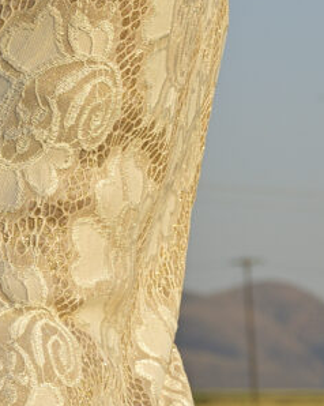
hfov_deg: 5.8
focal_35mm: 267
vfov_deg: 7.2
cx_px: 1
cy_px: -71
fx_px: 3199
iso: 100
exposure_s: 1/250
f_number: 7.1
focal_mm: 55
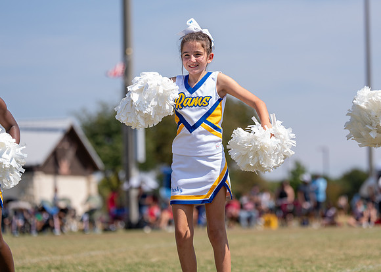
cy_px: 118
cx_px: 217
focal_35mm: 156
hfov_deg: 12.8
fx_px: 1692
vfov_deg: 9.2
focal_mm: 132
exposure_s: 1/1600
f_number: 2.8
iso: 80
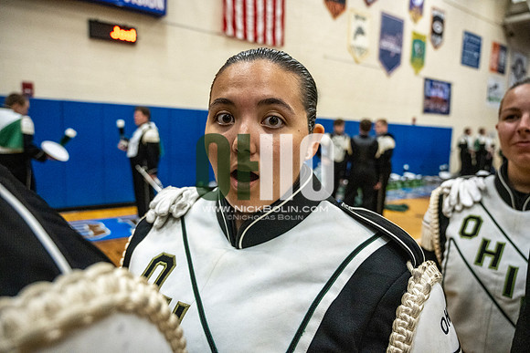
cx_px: 265
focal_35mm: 24
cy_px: 176
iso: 8000
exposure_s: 1/800
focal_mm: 24
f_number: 4
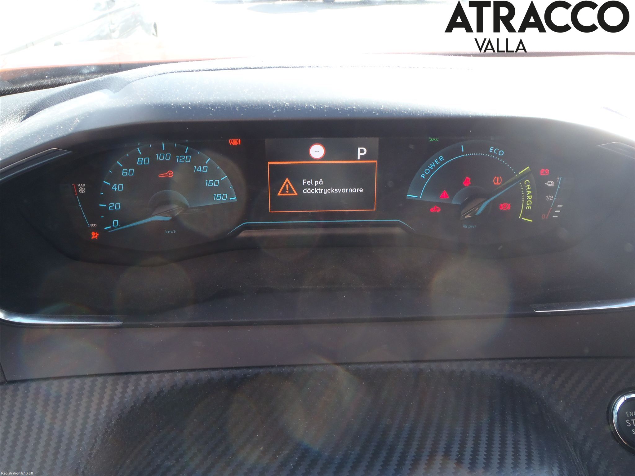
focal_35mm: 28
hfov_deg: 63.4
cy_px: 238
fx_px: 514
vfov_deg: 49.7
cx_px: 318
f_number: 3.5
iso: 100
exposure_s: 1/50
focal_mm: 5
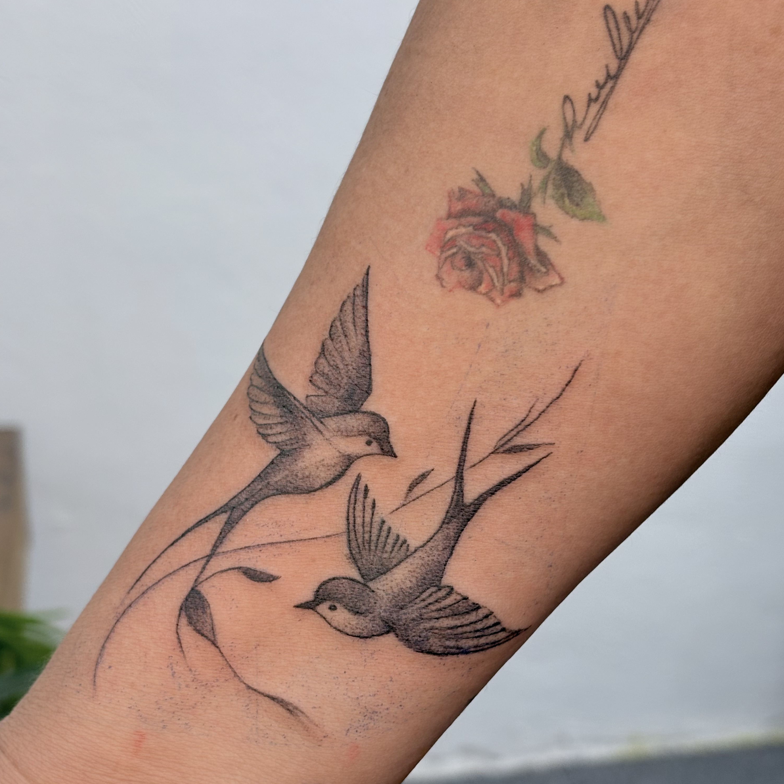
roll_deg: -0.2
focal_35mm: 62
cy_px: 440
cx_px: 395
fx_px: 1589
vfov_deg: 27.7
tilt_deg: -22.2
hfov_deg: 27.7
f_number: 1.6
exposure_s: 1/60
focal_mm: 5.96
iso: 40
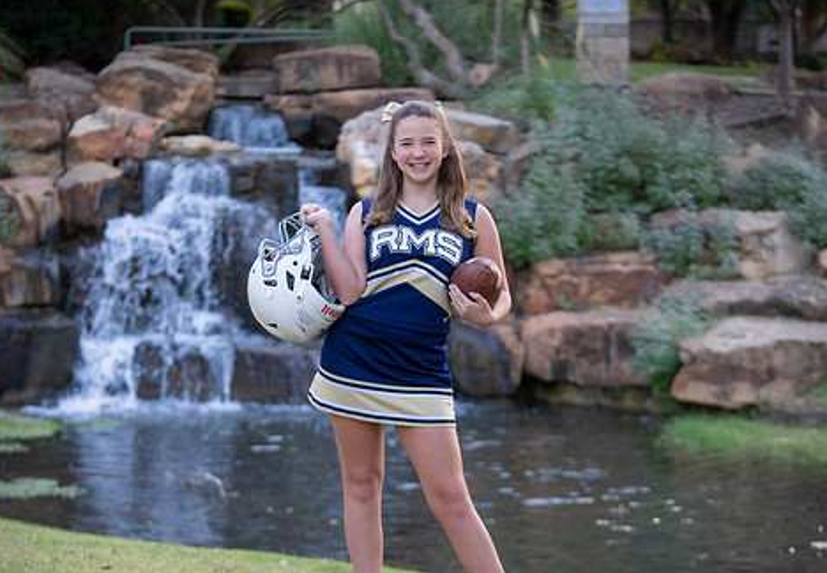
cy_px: 381
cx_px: 415
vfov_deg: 13.9
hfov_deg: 20.0
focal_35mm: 101
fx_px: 2348
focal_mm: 70
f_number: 2.8
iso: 800
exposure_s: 1/320
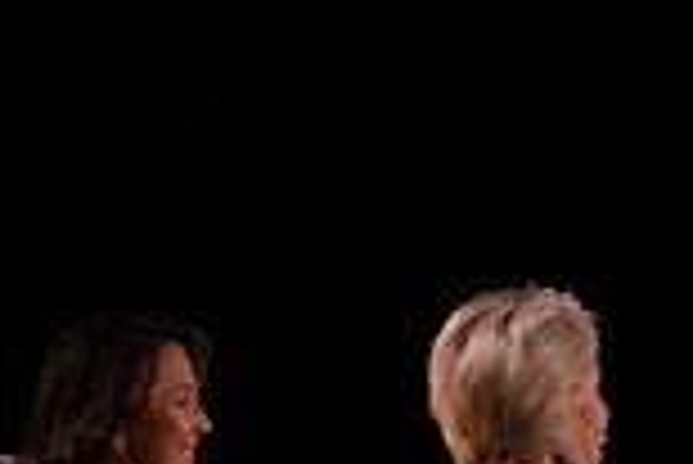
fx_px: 28613
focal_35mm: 1485
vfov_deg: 0.9
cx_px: 554
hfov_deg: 1.4
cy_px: 858
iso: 12800
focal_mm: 394
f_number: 10
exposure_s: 1/500
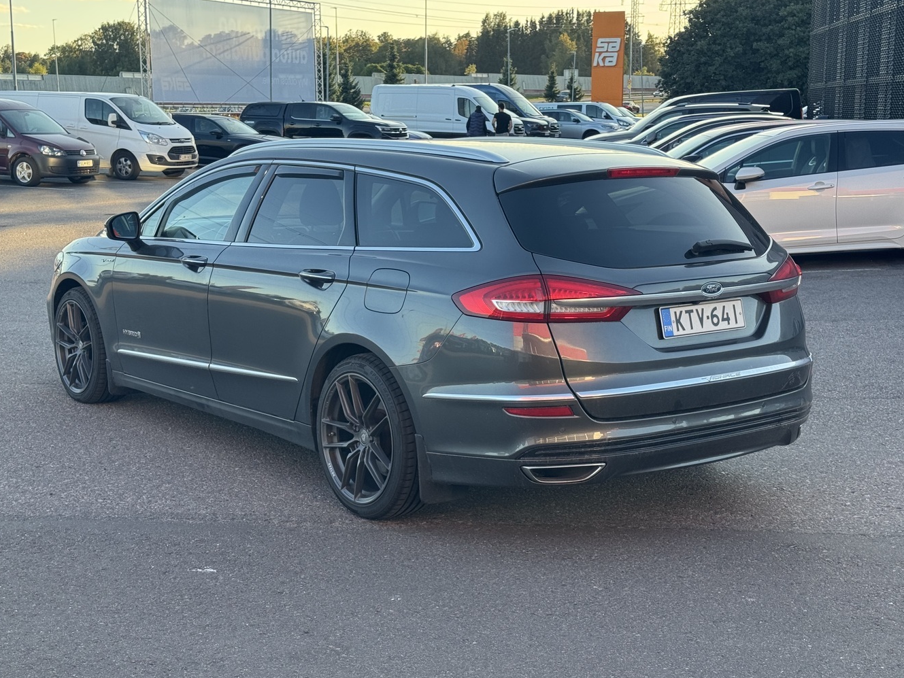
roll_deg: +0.3
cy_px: 330
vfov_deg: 28.0
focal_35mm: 52
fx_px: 1358
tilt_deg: -9.4
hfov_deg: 36.8
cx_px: 437
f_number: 1.78
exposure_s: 1/499
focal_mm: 6.76
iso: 64
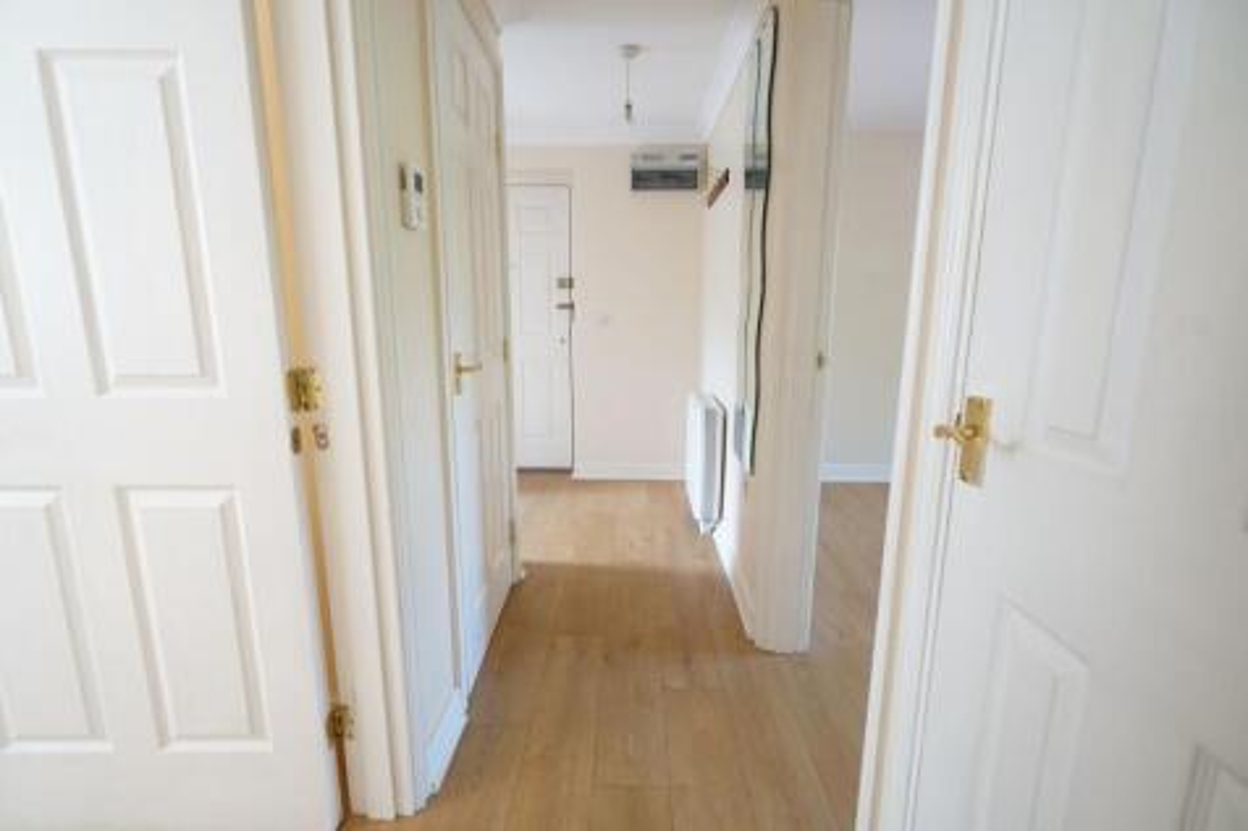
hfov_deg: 96.8
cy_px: 416
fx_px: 554
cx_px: 624
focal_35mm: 16
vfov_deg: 73.7
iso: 500
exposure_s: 1/20
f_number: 5
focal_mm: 16
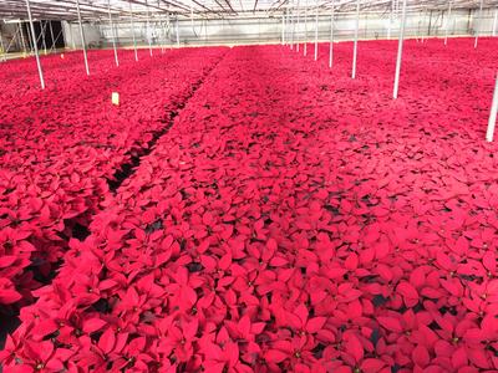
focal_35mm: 29
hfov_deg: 61.7
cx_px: 249
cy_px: 186
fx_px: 417
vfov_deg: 48.2
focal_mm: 4.15
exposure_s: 1/285
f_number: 2.2
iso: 32
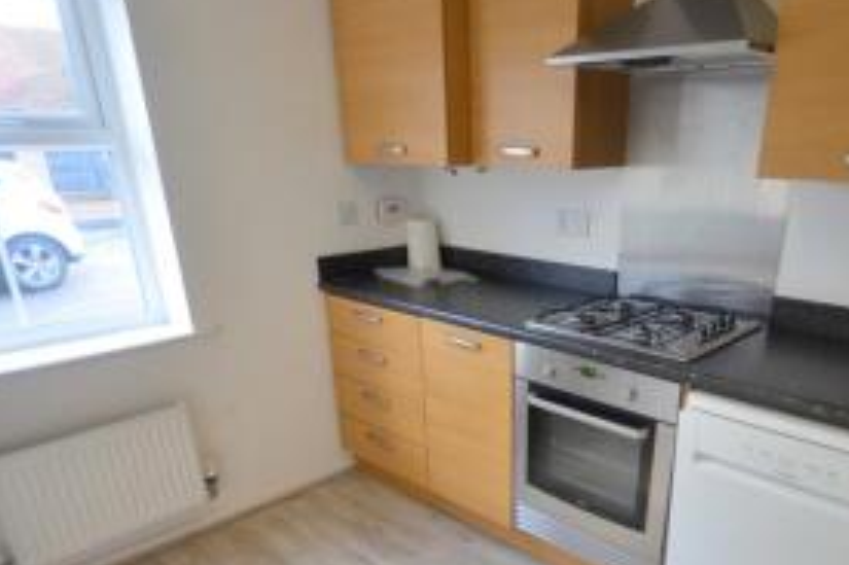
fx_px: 613
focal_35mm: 26
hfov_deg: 68.5
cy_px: 418
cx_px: 525
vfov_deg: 47.8
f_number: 4
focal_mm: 10
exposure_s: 1/60
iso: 640
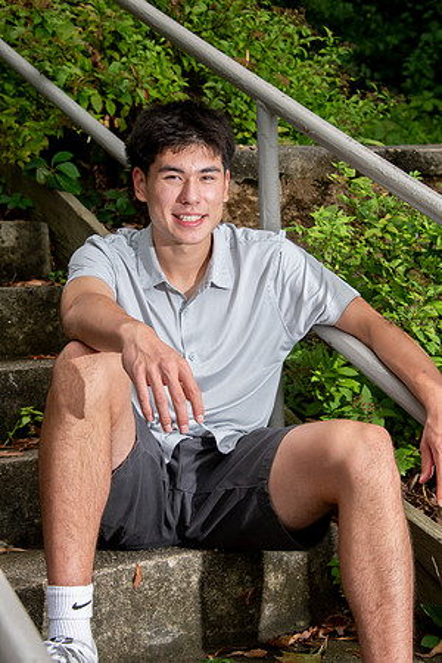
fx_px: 1289
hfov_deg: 19.5
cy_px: 332
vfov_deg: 28.8
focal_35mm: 70
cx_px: 221
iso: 2000
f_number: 10
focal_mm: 70
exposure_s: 1/160
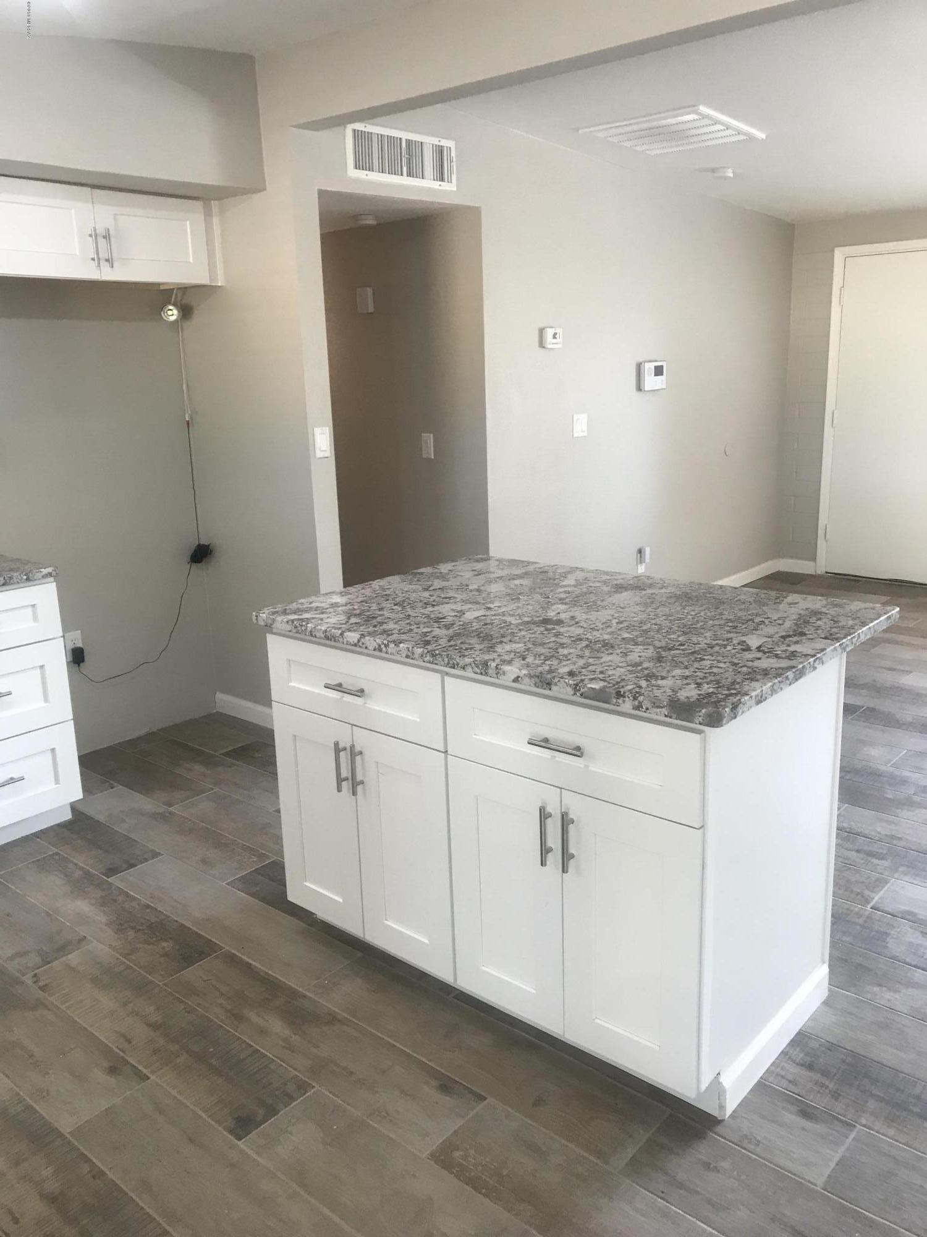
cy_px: 618
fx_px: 1000
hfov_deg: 49.7
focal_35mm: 28
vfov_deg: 63.4
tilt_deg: -13.2
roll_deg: +1.9
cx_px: 464
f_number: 1.8
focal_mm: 3.99
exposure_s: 1/30
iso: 25
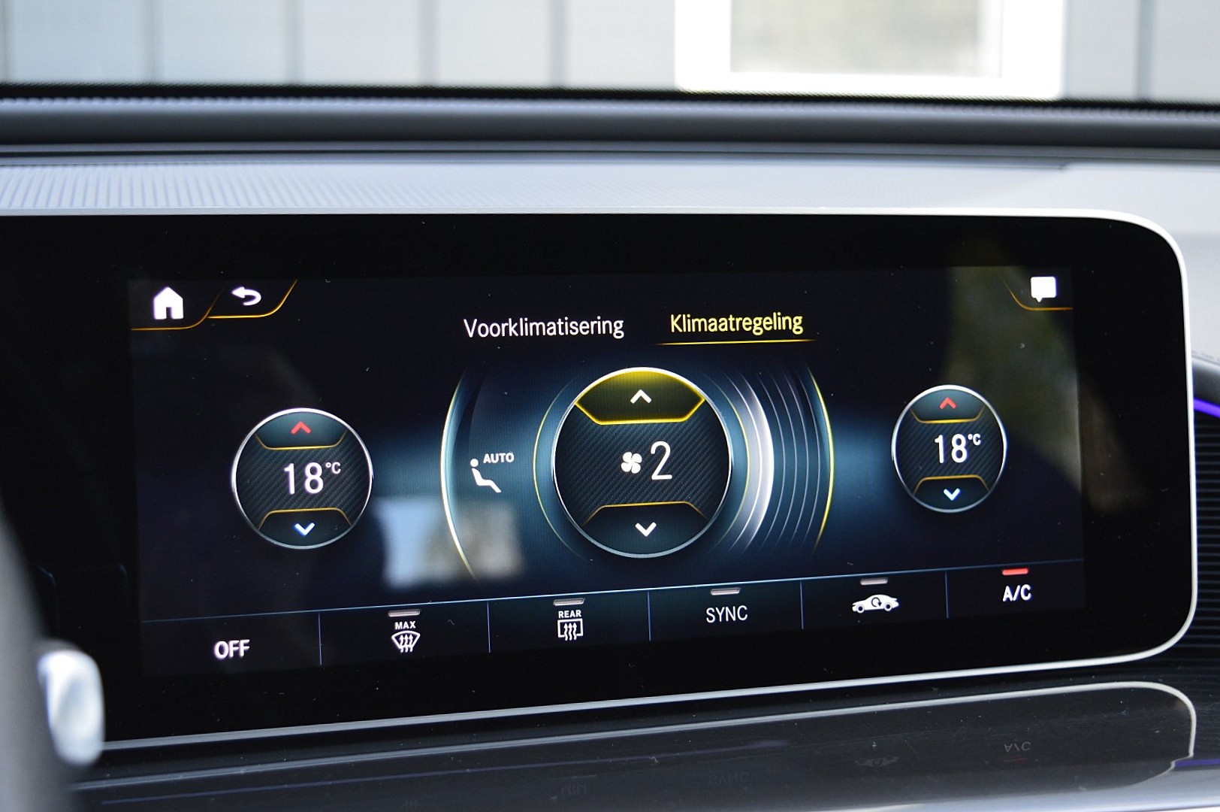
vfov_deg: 28.9
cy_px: 406
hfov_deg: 42.4
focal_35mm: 46
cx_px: 610
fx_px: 1575
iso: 800
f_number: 4.5
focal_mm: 31
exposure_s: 1/60
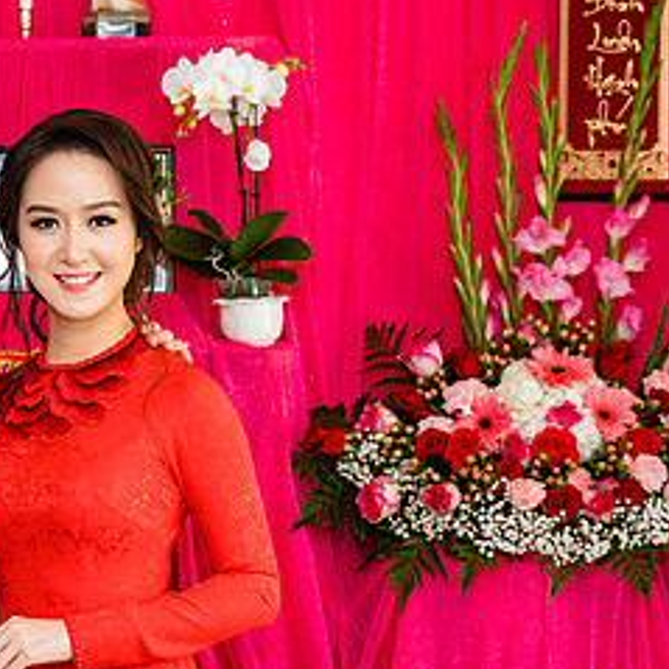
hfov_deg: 19.0
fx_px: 1924
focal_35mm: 88
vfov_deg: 19.7
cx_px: -53
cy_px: 377
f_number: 4
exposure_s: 1/160
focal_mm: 38
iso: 800
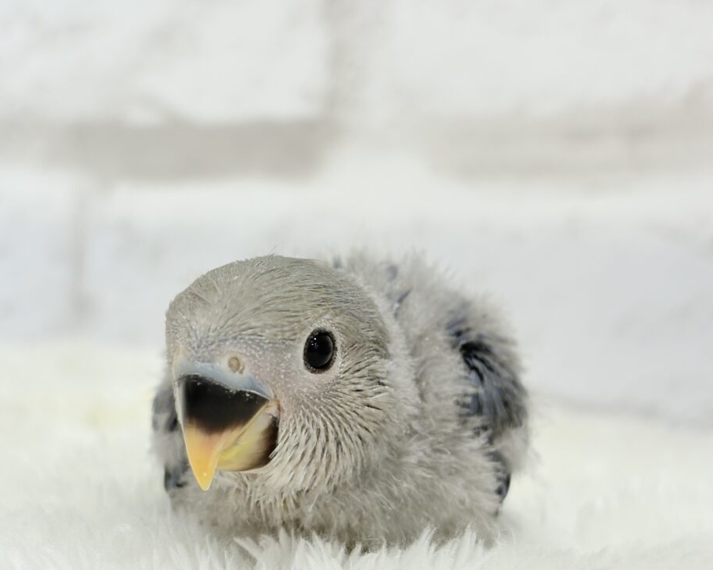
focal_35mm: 67
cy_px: 330
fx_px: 1414
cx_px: 306
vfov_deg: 22.8
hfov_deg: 28.3
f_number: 1.6
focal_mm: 5.96
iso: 40
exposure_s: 1/50
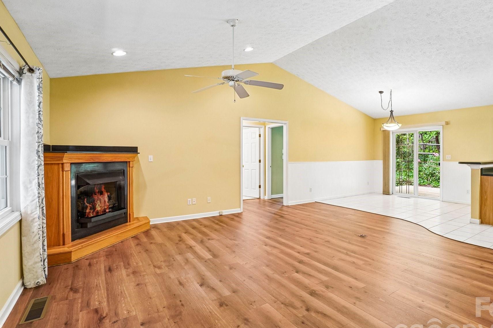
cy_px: 157
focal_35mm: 18
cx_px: 272
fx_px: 246
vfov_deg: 67.4
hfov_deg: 89.7
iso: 400
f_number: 8
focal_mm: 10
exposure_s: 1/10
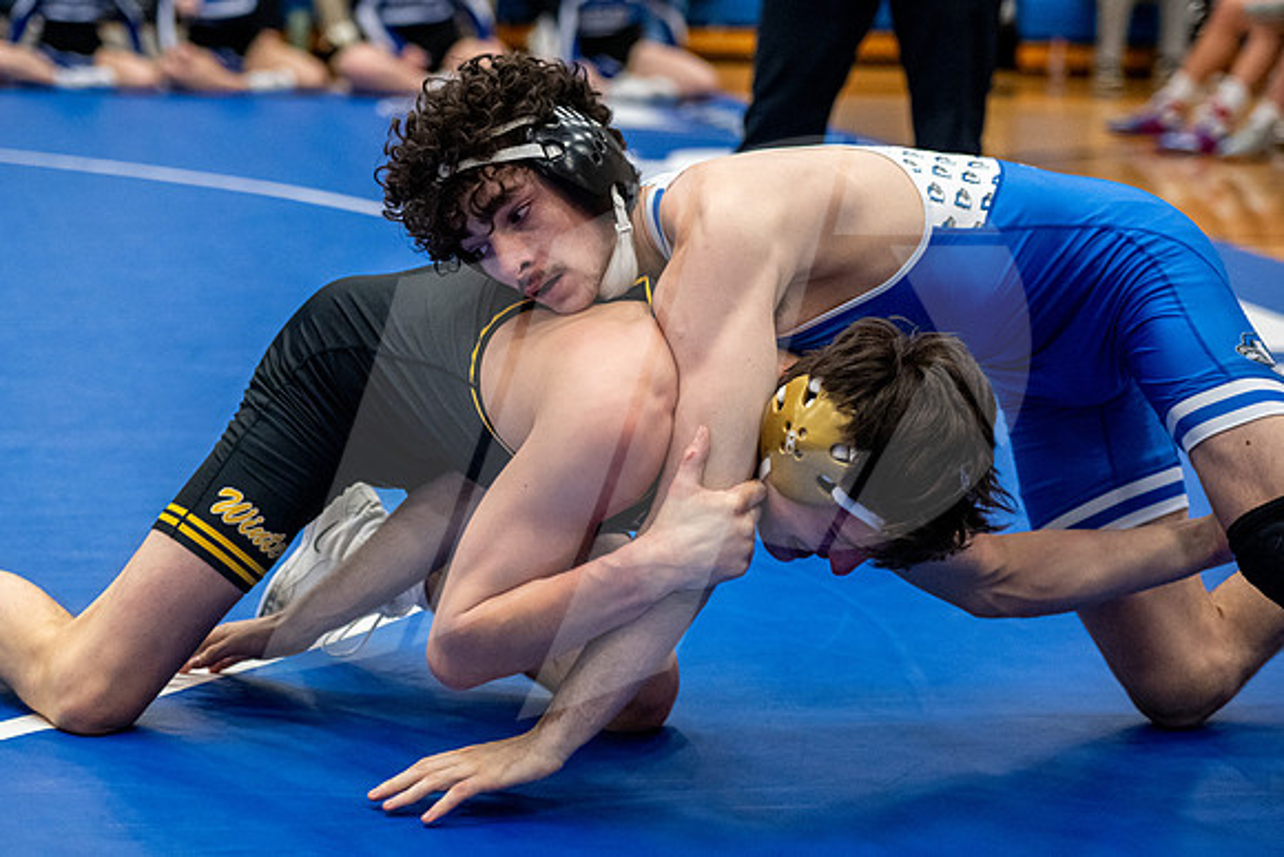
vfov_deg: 15.7
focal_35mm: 87
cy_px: 345
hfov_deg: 23.4
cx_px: 495
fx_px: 3096
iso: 5000
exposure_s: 1/800
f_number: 2.8
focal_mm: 70
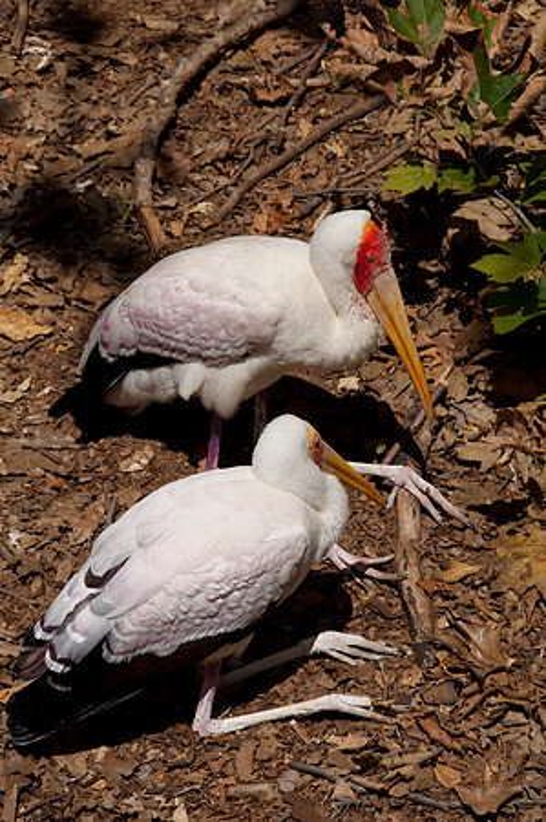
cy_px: 411
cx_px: 273
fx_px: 3249
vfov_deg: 14.4
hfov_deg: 9.6
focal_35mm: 142
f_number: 9
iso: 200
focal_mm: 95
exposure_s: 1/1250
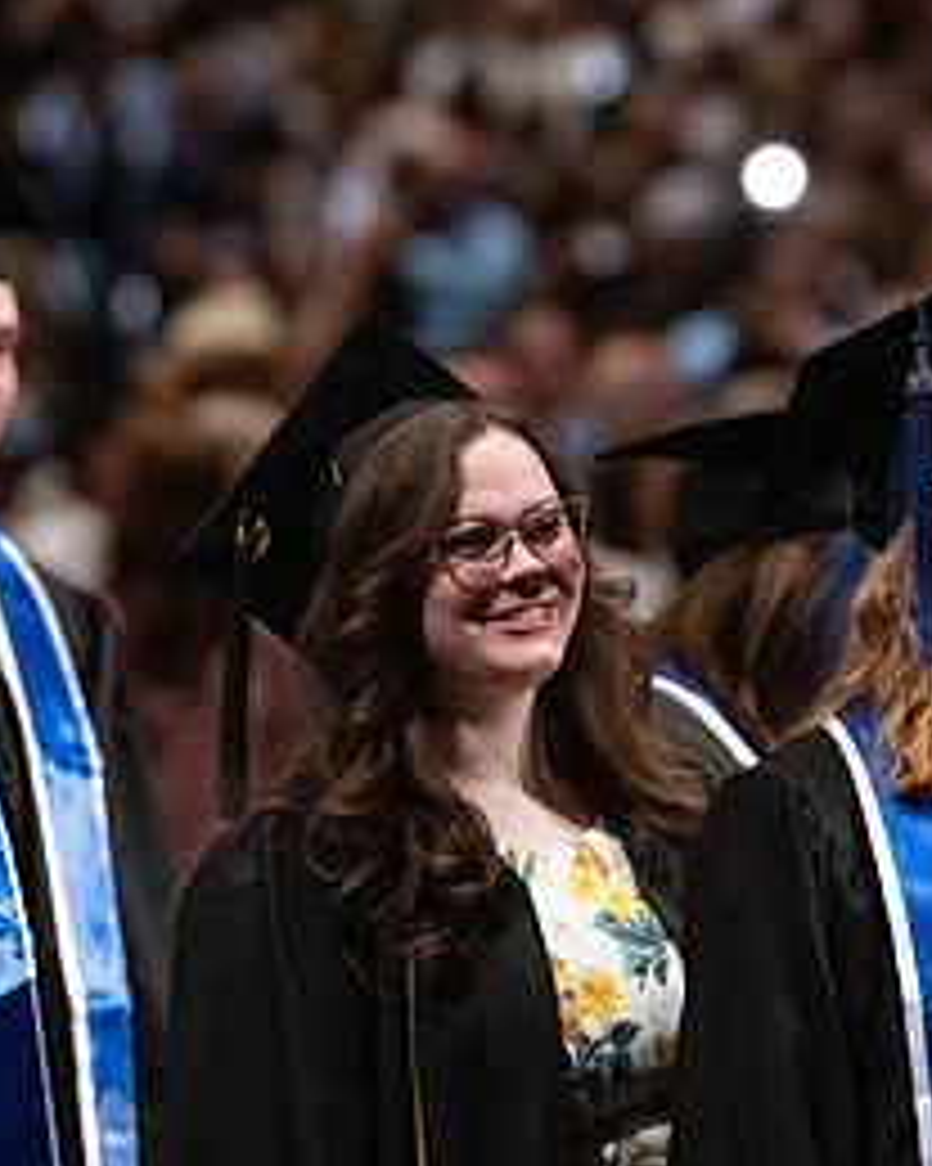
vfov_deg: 4.6
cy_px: 533
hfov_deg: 3.7
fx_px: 14490
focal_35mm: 420
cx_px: 495
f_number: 2.8
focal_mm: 200
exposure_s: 1/320
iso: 6400
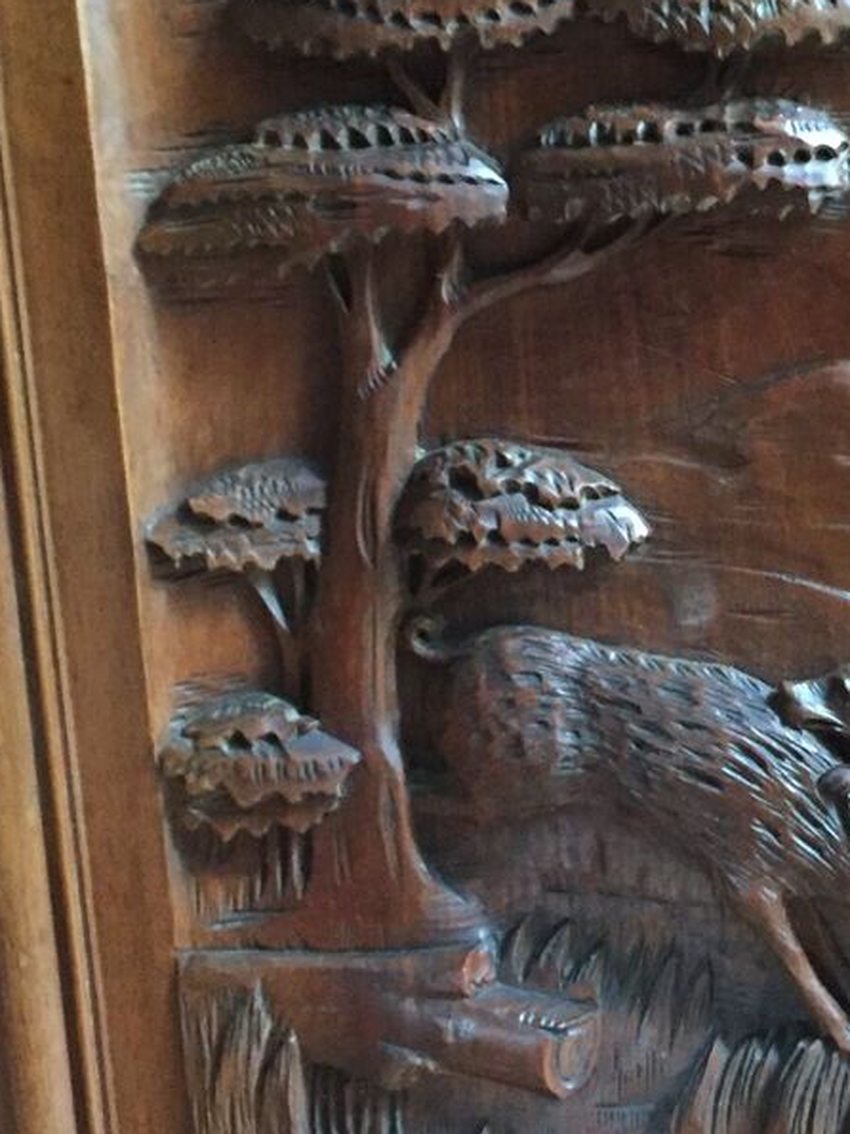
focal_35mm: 65
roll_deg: +3.4
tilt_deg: -10.6
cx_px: 696
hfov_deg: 22.2
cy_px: 607
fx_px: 2129
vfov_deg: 29.8
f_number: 2.2
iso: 500
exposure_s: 1/17
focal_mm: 4.15
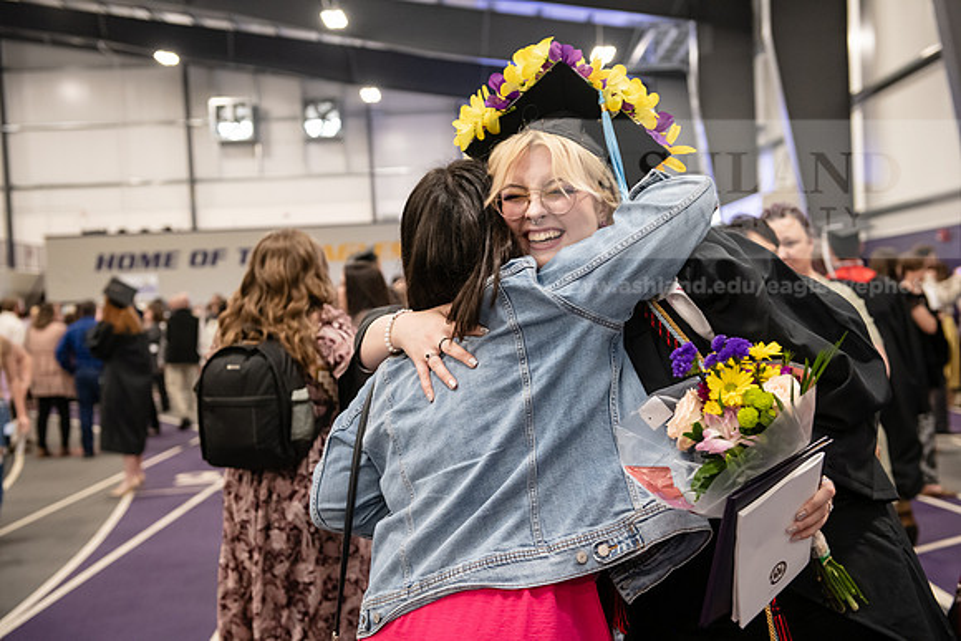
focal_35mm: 48
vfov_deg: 28.1
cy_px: 320
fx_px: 1282
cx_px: 480
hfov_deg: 41.1
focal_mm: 48
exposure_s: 1/160
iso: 2500
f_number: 3.5
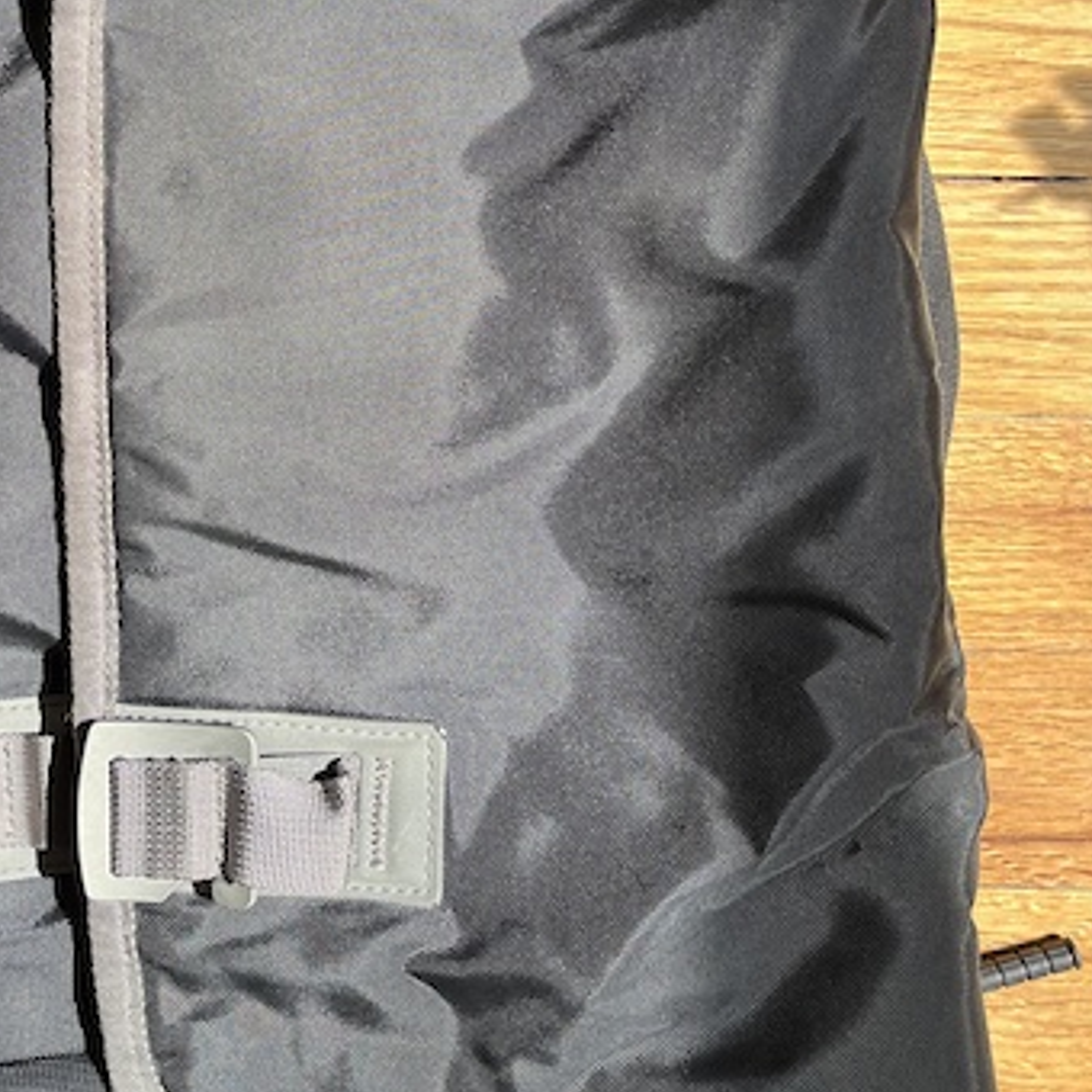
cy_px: 286
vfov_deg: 31.1
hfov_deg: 30.9
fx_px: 1927
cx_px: 222
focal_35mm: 54
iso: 50
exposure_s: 1/400
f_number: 1.6
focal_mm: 5.1
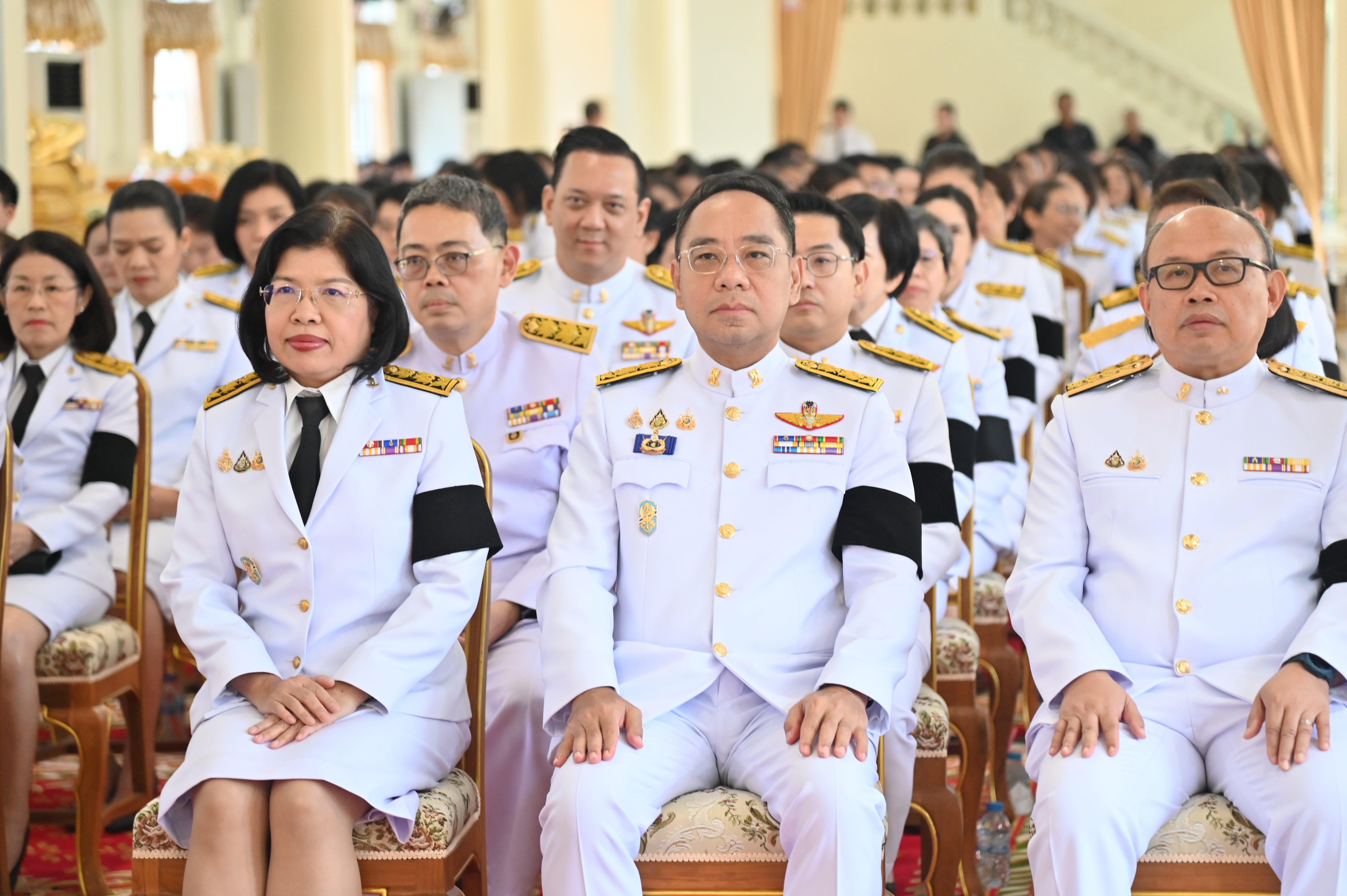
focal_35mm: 120
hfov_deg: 17.1
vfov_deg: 11.4
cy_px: 448
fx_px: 4487
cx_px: 674
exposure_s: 1/320
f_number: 4
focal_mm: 120
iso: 3600
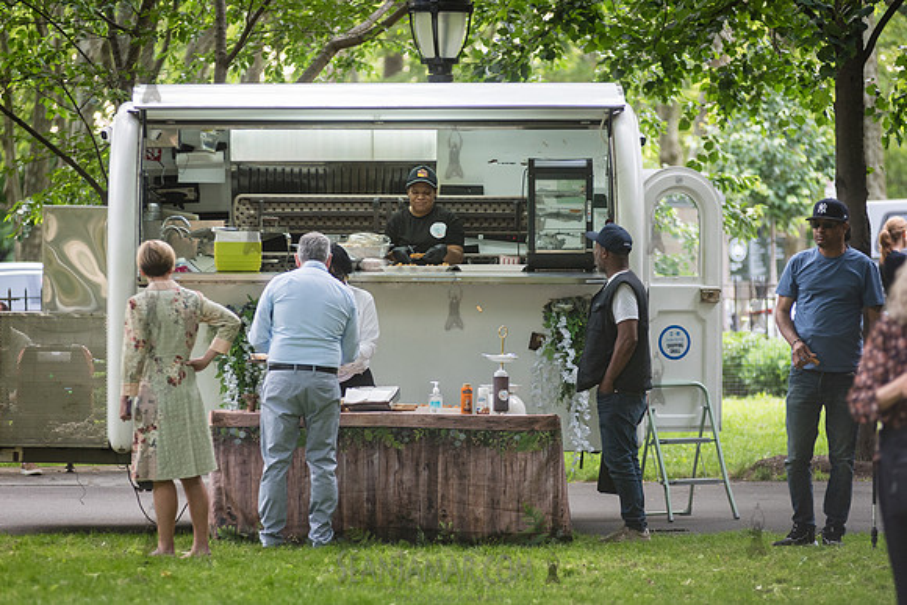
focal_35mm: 182
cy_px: 302
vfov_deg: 7.6
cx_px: 471
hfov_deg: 11.3
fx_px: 4579
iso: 1000
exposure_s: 1/320
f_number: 3.5
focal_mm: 170
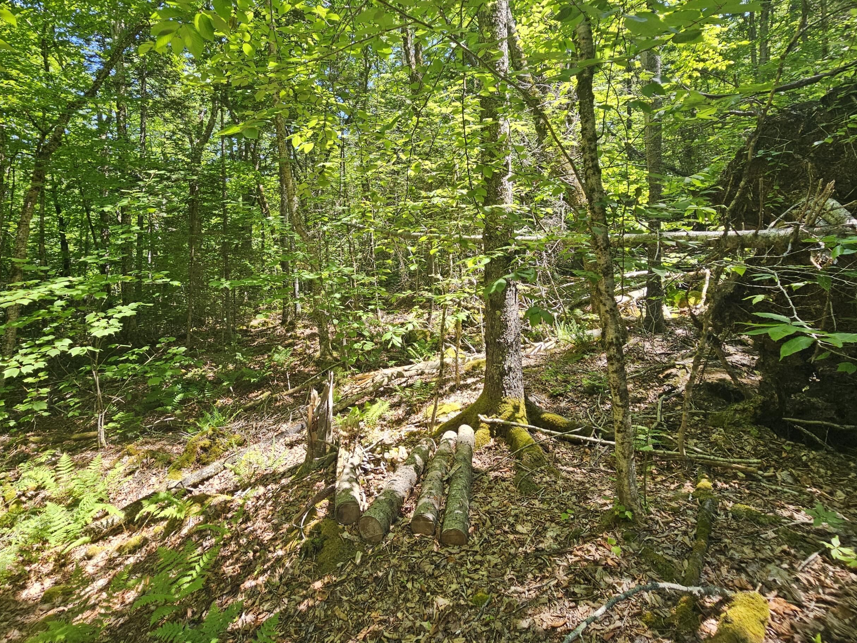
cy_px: 249
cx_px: 393
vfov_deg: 77.0
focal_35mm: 16
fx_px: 396
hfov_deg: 94.3
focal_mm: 2.2
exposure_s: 1/241
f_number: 2.2
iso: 50
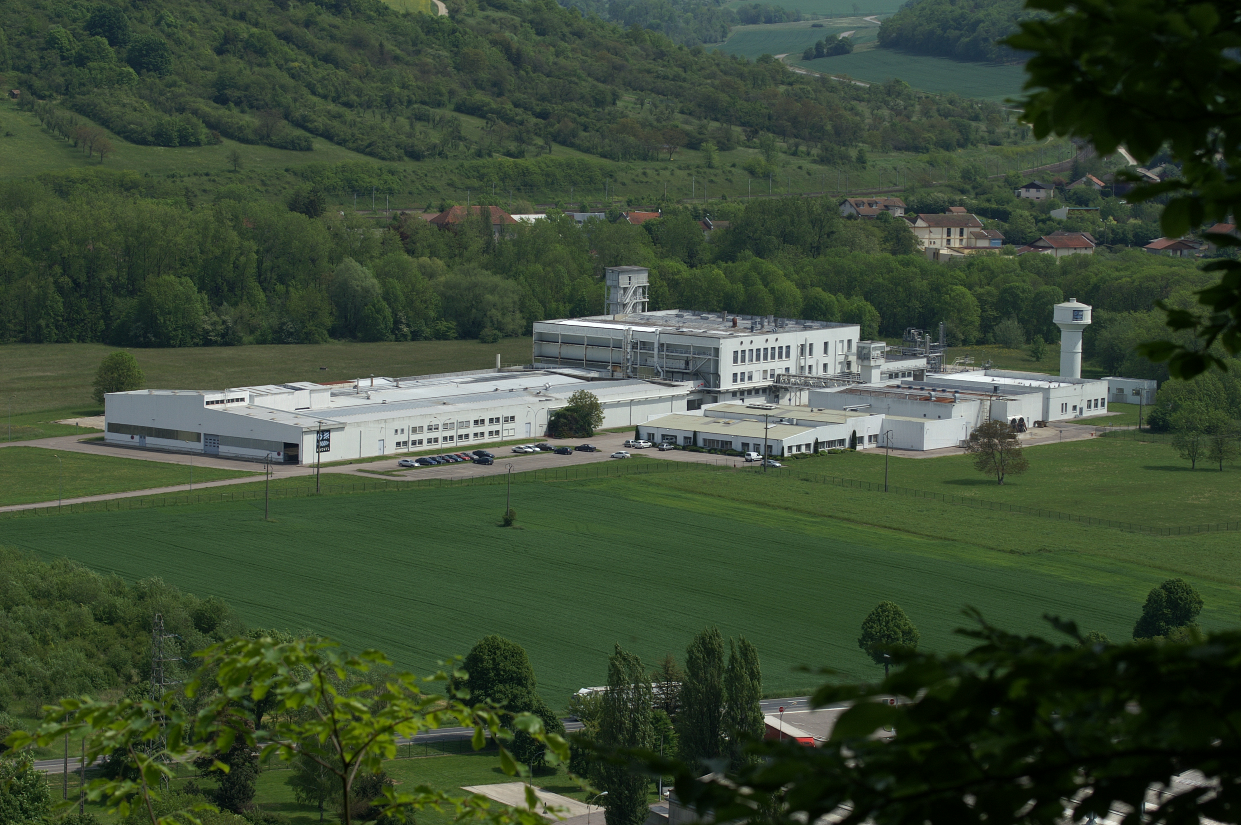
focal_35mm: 135
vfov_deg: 10.1
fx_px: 4650
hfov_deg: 15.2
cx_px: 620
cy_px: 412
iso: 100
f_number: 11
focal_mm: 90
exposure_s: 1/250
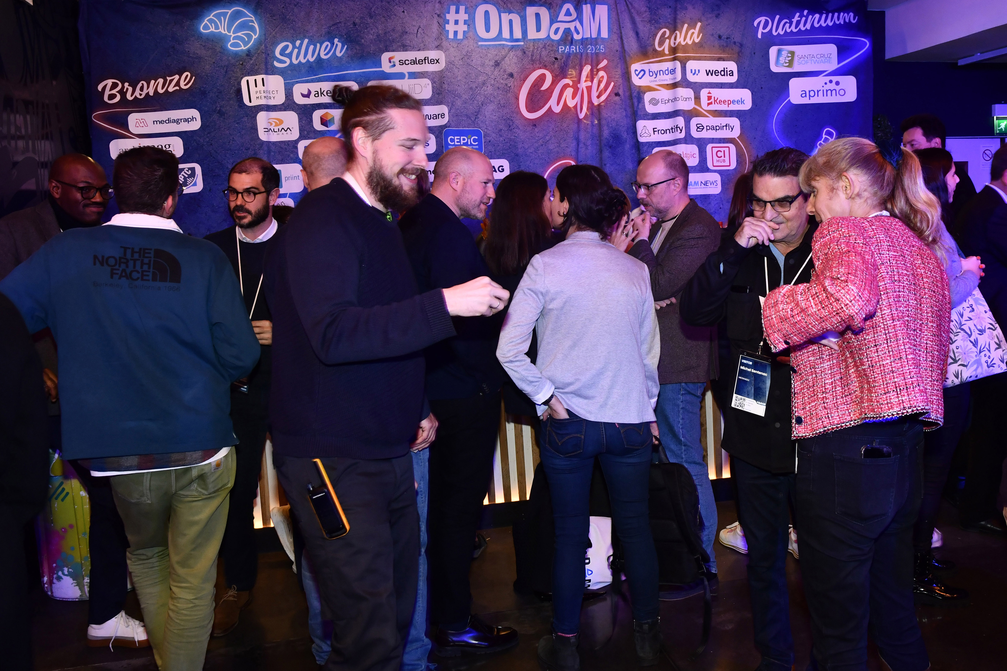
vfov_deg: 45.7
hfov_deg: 64.6
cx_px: 504
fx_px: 797
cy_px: 336
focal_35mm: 28
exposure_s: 1/40
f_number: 5.6
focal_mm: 19
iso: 800
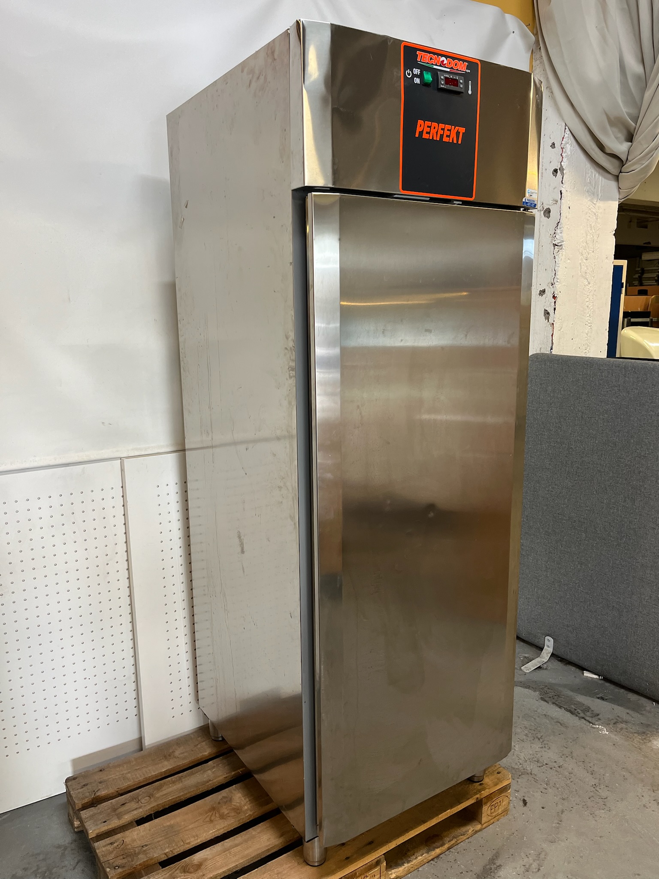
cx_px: 330
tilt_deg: -10.3
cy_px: 440
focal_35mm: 26
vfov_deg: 67.3
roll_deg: +0.2
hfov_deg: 53.1
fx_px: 660
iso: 125
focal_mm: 5.1
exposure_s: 1/100
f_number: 1.6
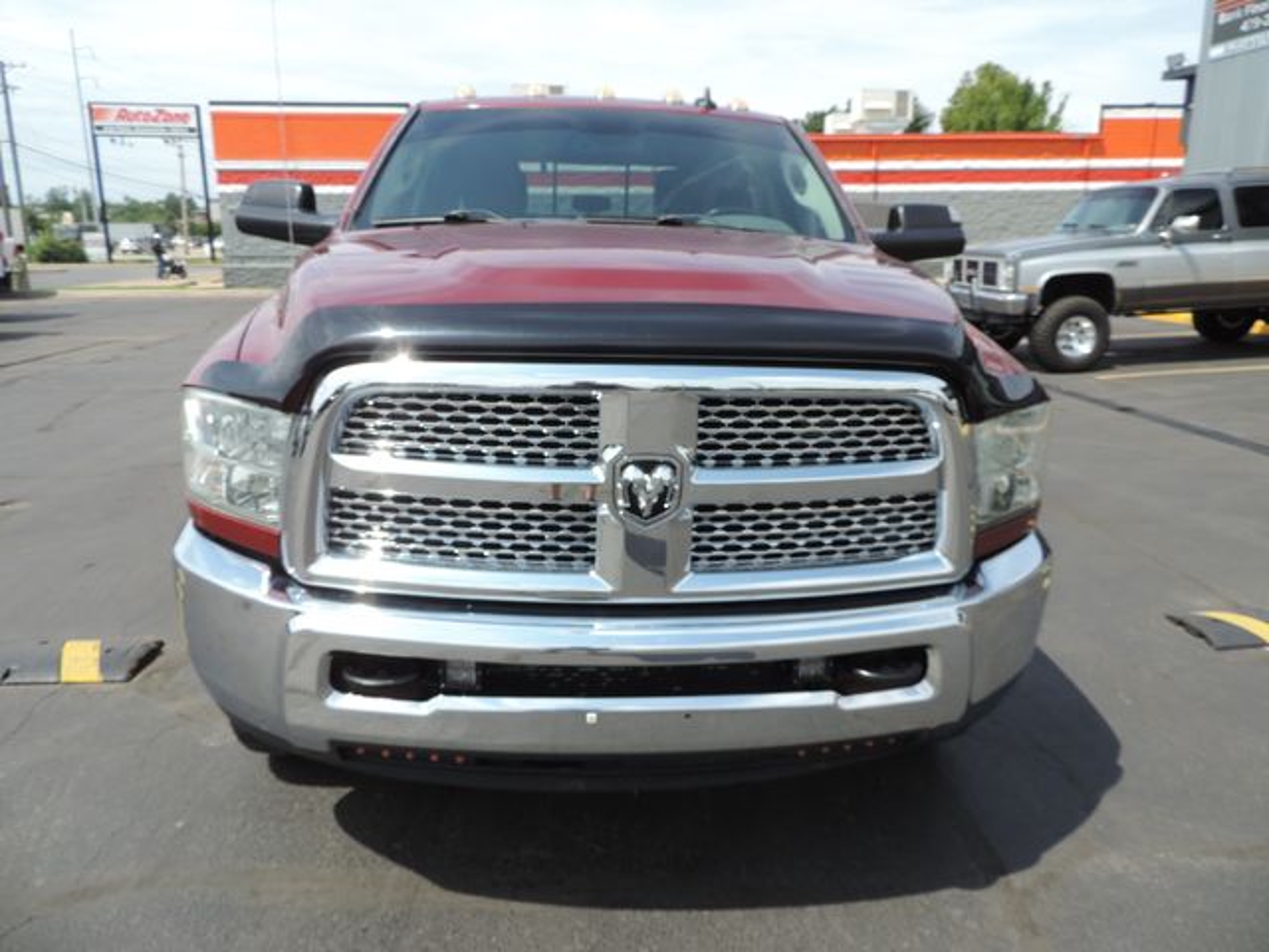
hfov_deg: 71.6
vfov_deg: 56.8
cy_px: 476
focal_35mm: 24
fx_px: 880
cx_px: 634
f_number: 3
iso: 80
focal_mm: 4.3
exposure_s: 1/800
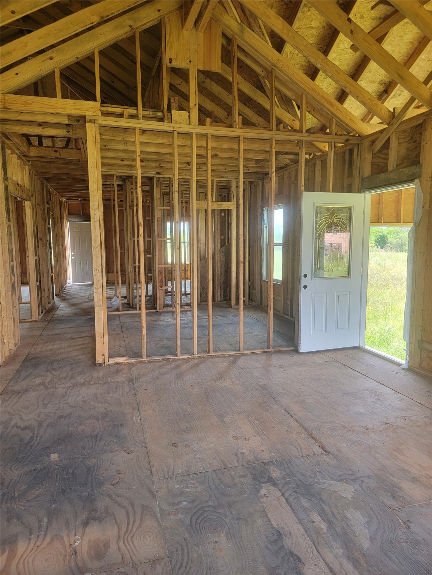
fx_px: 399
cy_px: 288
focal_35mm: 24
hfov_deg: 56.8
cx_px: 216
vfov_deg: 71.6
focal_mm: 6.7
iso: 125
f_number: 1.8
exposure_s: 1/120
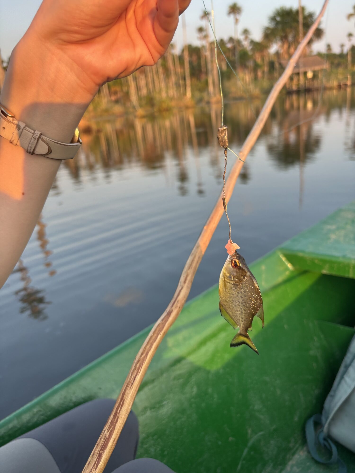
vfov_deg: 67.3
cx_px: 178
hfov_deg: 53.1
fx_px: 356
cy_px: 236
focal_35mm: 26
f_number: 1.6
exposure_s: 1/216
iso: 40
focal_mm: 5.96
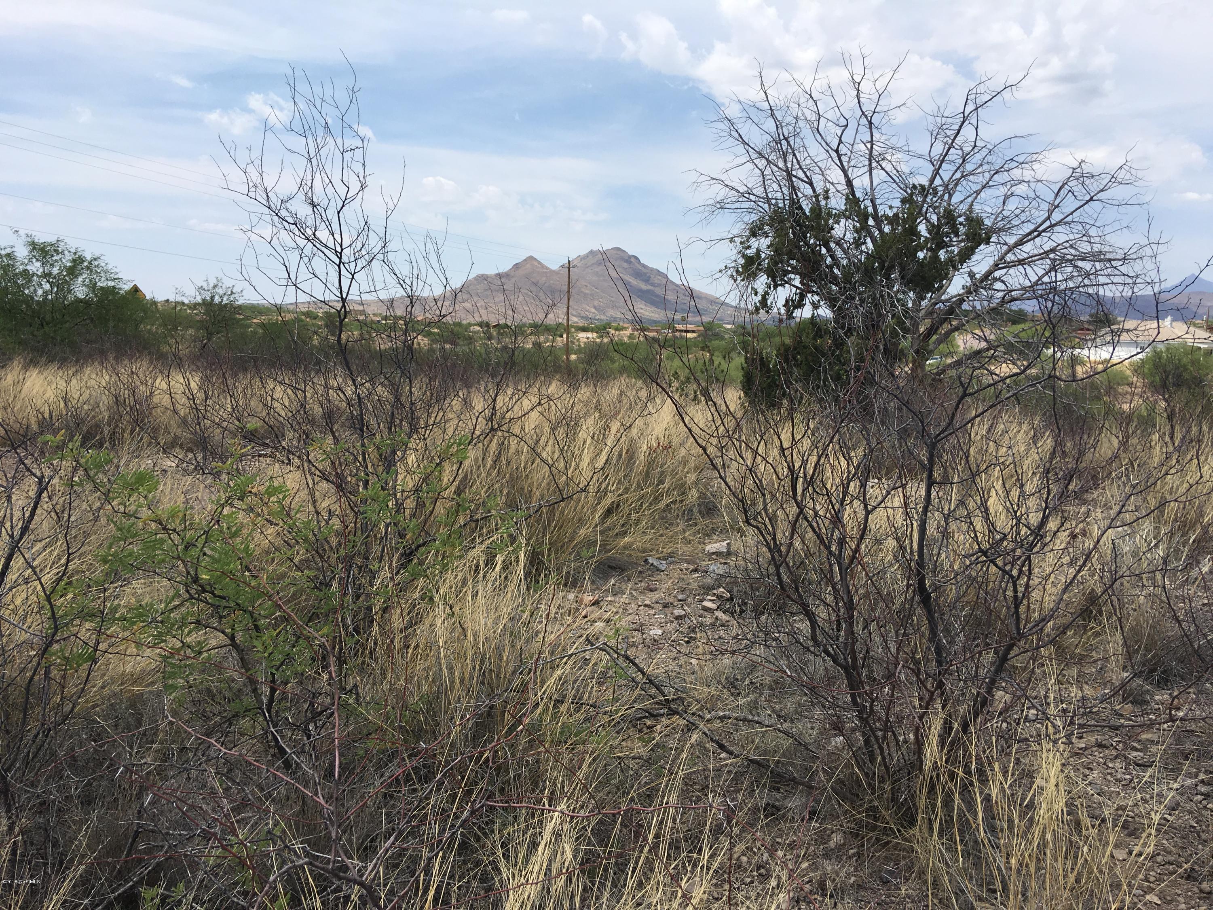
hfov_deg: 61.7
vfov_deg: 48.2
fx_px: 1016
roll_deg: -2.3
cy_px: 455
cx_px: 606
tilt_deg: -8.2
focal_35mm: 29
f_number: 2.2
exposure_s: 1/2262
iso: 25
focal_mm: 4.15
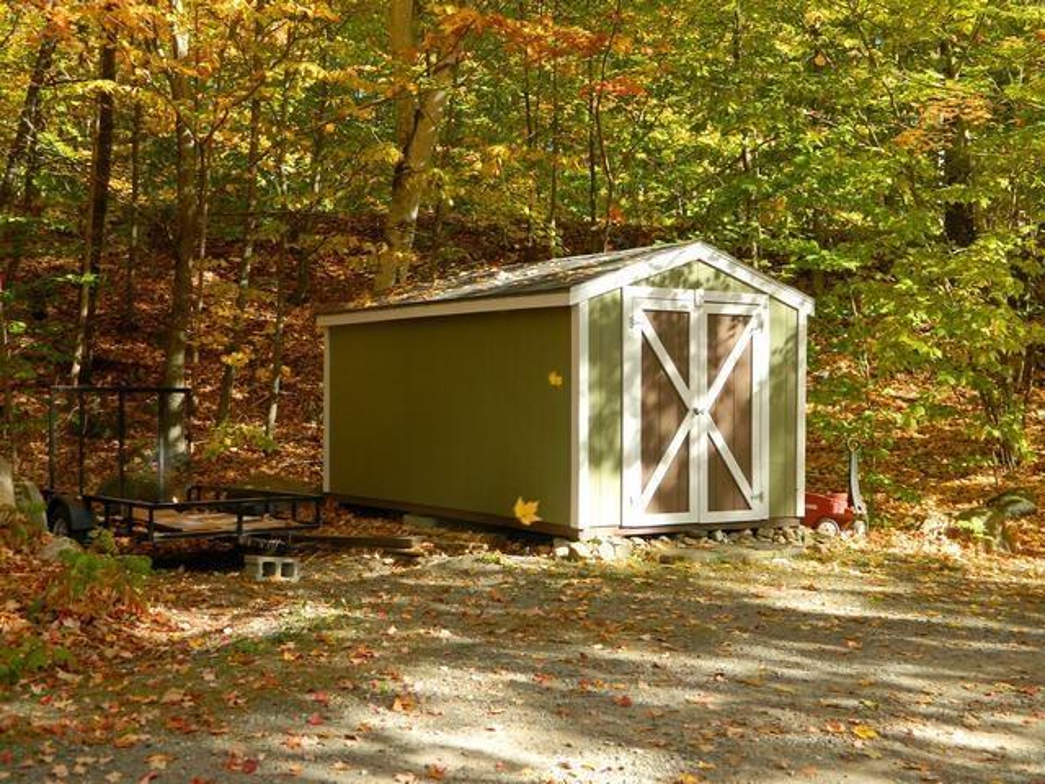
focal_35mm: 47
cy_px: 392
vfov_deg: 30.9
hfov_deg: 40.4
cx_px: 522
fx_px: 1419
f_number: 3.6
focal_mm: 8.4
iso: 80
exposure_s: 1/160
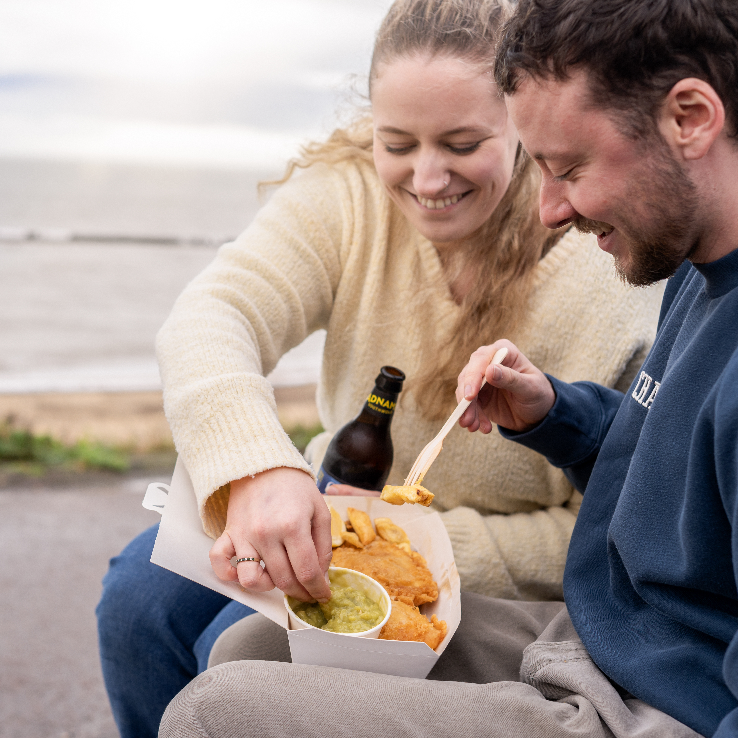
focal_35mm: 64
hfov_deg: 26.7
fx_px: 1544
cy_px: 370
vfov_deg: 26.9
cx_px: 251
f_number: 4
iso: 100
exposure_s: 1/320
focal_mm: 50
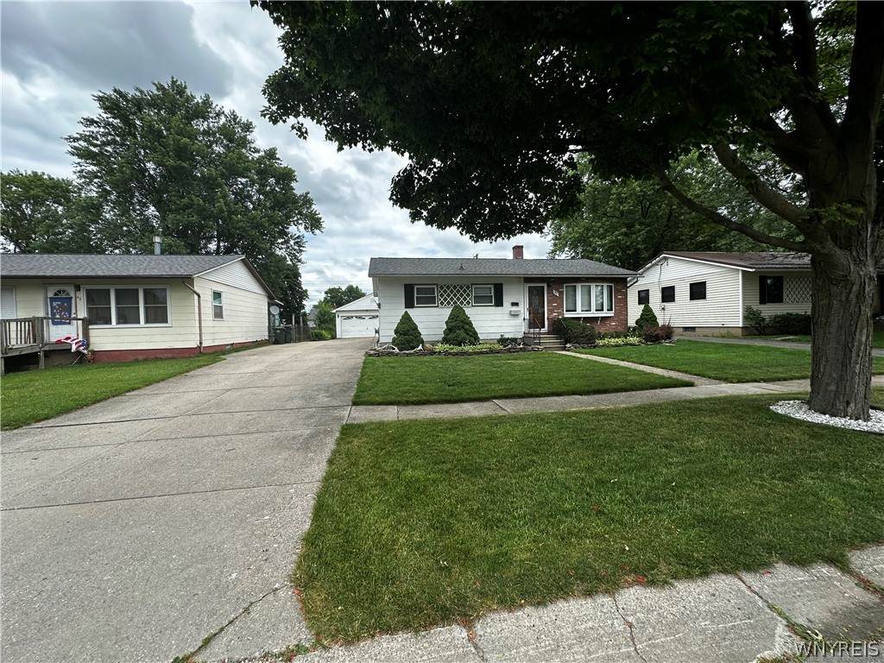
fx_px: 358
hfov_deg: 102.1
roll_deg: +1.7
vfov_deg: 85.7
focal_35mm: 14
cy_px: 332
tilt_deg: -0.4
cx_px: 442
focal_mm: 2.22
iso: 40
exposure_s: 1/785
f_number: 2.2
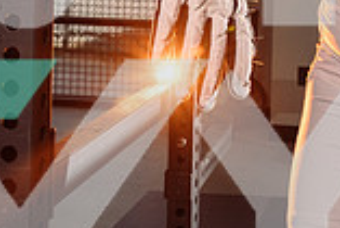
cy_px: -88
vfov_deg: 13.6
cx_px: 390
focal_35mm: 96
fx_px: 907
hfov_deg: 20.1
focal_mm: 26
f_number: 7.1
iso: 80
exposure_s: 1/250
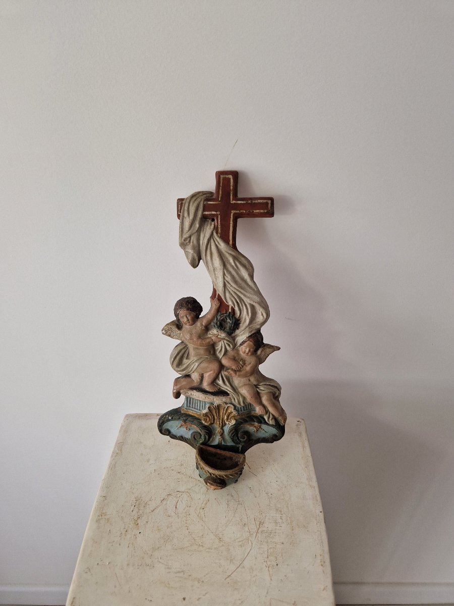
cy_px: 303
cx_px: 227
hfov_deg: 58.9
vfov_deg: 73.9
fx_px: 402
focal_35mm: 23
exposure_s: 1/213
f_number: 1.8
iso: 50
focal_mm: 5.4
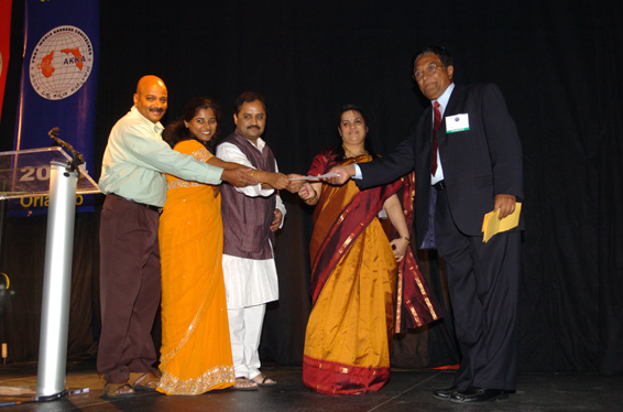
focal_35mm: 35
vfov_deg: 37.6
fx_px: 604
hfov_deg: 54.6
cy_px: 214
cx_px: 319
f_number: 2.8
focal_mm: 22
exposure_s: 1/100
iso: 400
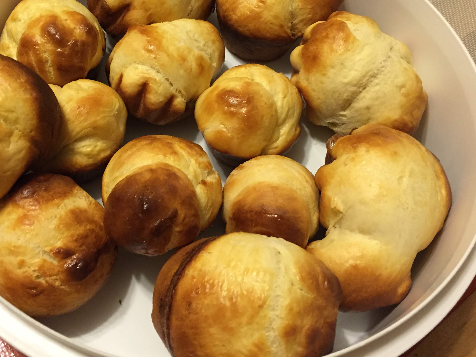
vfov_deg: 39.4
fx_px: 495
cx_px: 191
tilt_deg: -55.7
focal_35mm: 36
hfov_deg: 51.0
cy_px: 138
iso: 200
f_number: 2.2
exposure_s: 1/30
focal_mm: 4.15
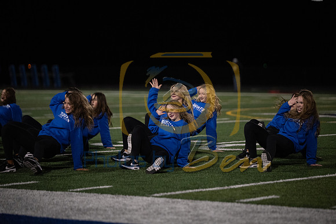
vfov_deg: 8.6
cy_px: 112
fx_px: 1494
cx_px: 168
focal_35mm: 160
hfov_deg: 12.8
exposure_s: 1/1600
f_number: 2.8
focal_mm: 160
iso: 5000
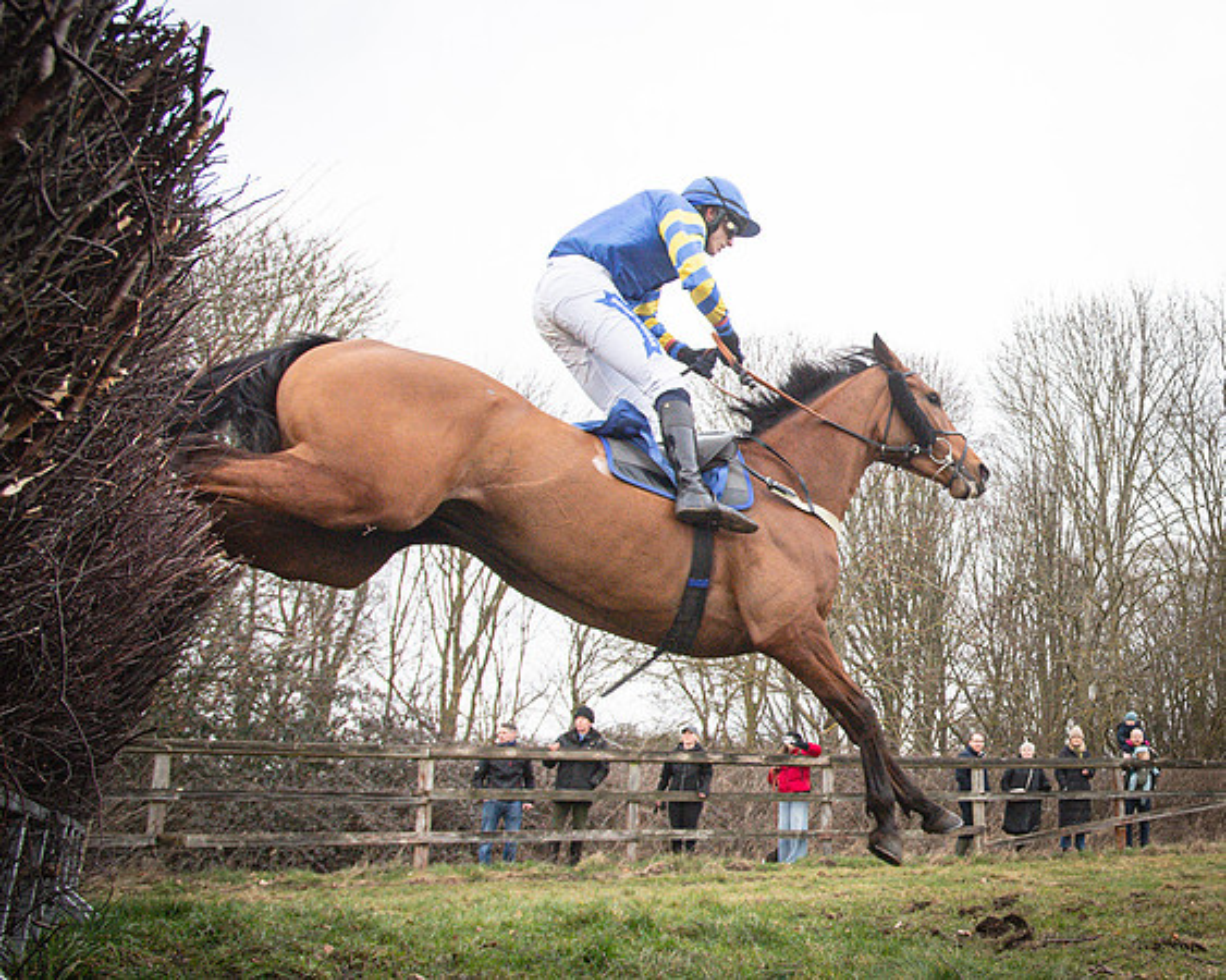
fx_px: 1293
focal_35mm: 36
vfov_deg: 41.5
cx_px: 1145
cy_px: 503
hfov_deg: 45.1
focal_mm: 20
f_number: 6.3
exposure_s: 1/1600
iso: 2000
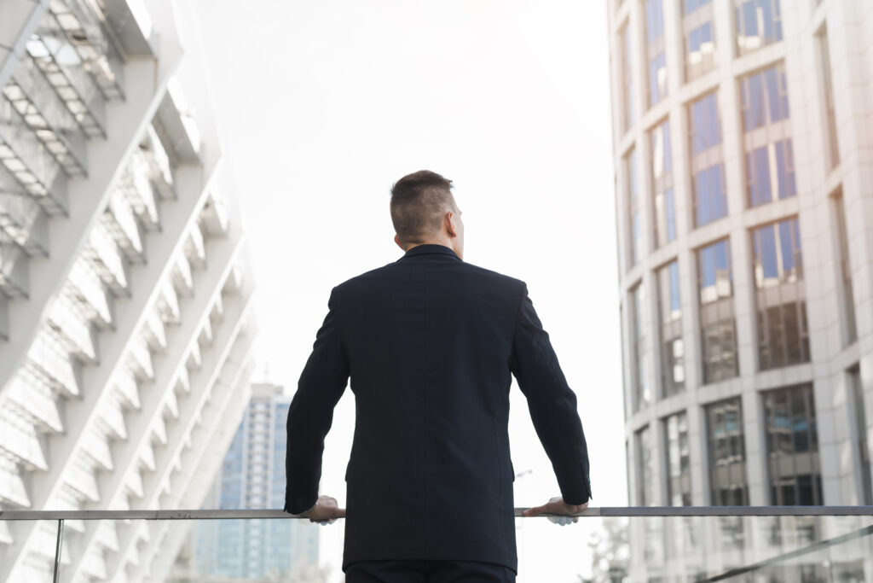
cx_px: 436
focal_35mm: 50
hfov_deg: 39.6
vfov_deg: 27.0
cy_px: 292
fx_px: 1213
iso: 250
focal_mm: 50
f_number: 3.5
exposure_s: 1/500
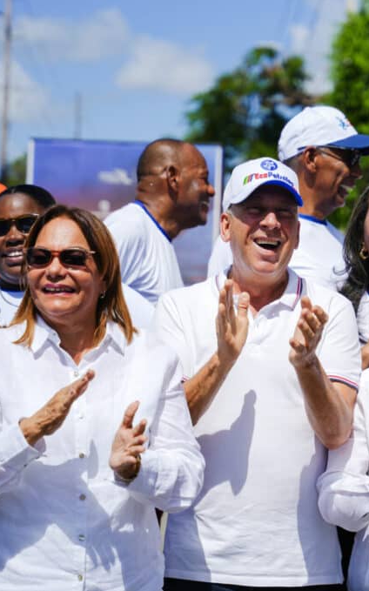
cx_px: 260
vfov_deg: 20.2
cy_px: 296
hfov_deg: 12.7
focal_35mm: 103
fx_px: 1661
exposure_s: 1/3000
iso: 50
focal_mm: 67.1
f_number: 2.8
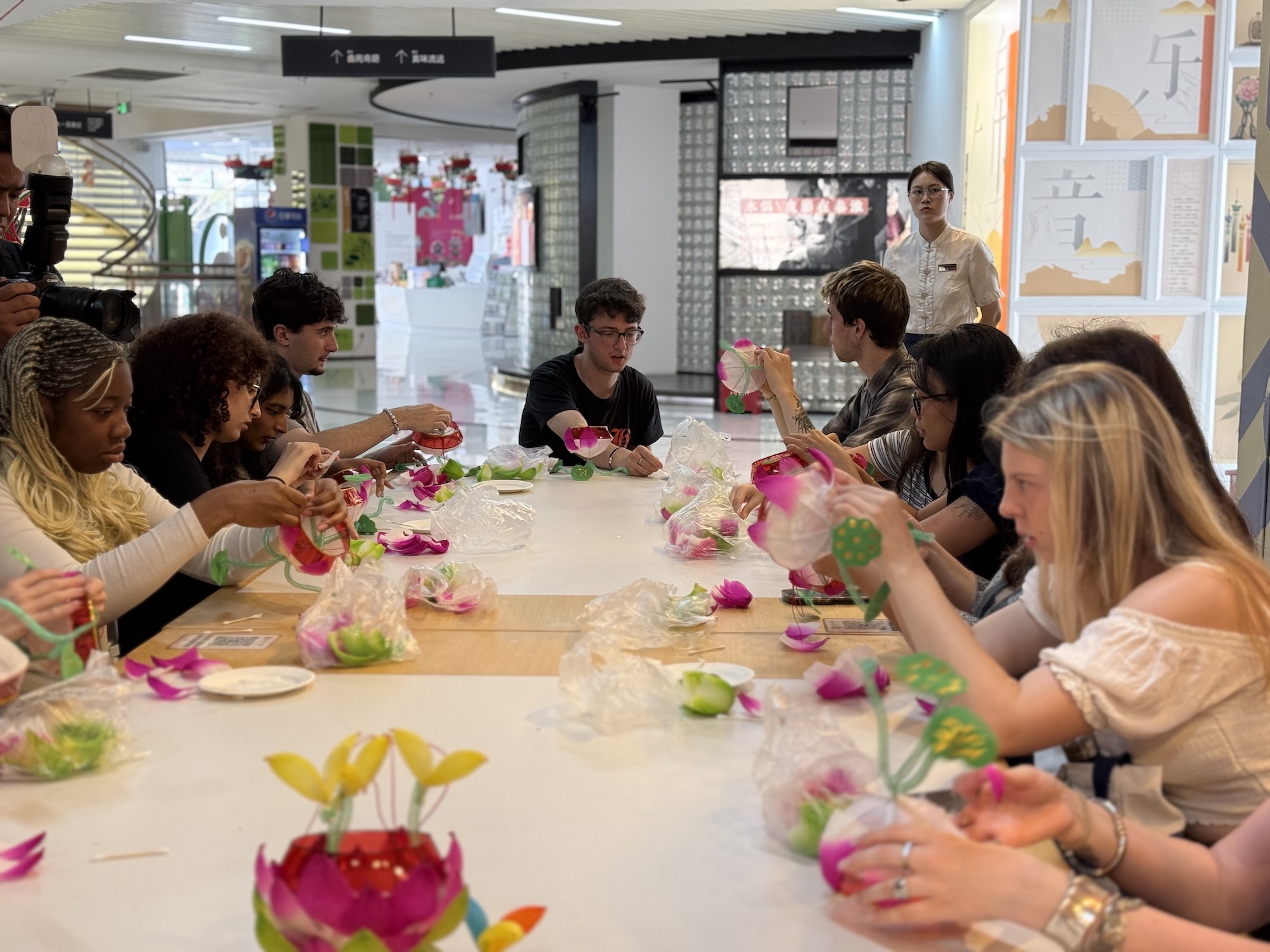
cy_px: 476
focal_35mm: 48
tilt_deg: -7.2
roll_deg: -0.5
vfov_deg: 30.3
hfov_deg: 39.7
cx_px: 635
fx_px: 1761
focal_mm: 6.76
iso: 50
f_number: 1.78
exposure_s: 1/50
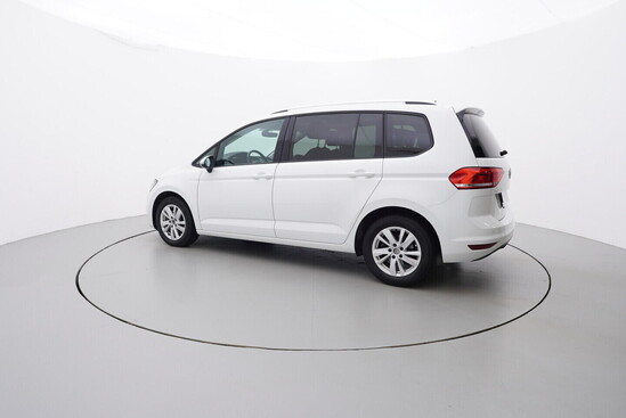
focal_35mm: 22
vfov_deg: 56.2
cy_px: 209
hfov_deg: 77.3
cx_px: 313
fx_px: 392
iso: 200
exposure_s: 1/80
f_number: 5
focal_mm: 15
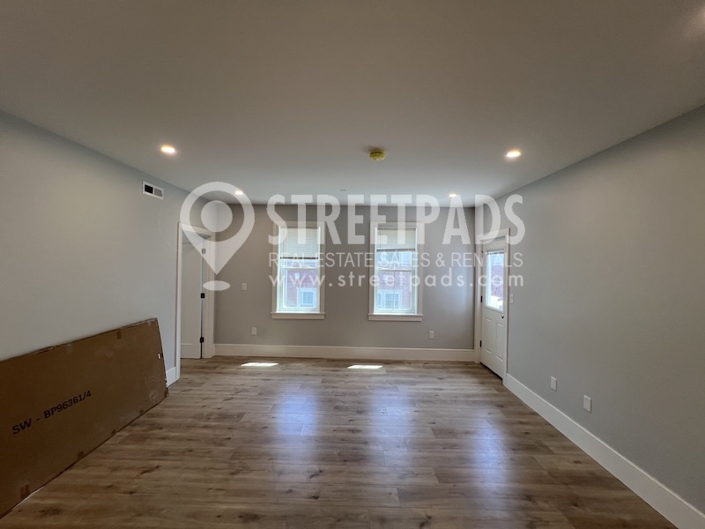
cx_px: 352
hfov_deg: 106.2
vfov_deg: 89.9
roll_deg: -2.3
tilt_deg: +0.3
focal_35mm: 13
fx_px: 265
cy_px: 264
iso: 50
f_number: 1.8
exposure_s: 1/120
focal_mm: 1.57
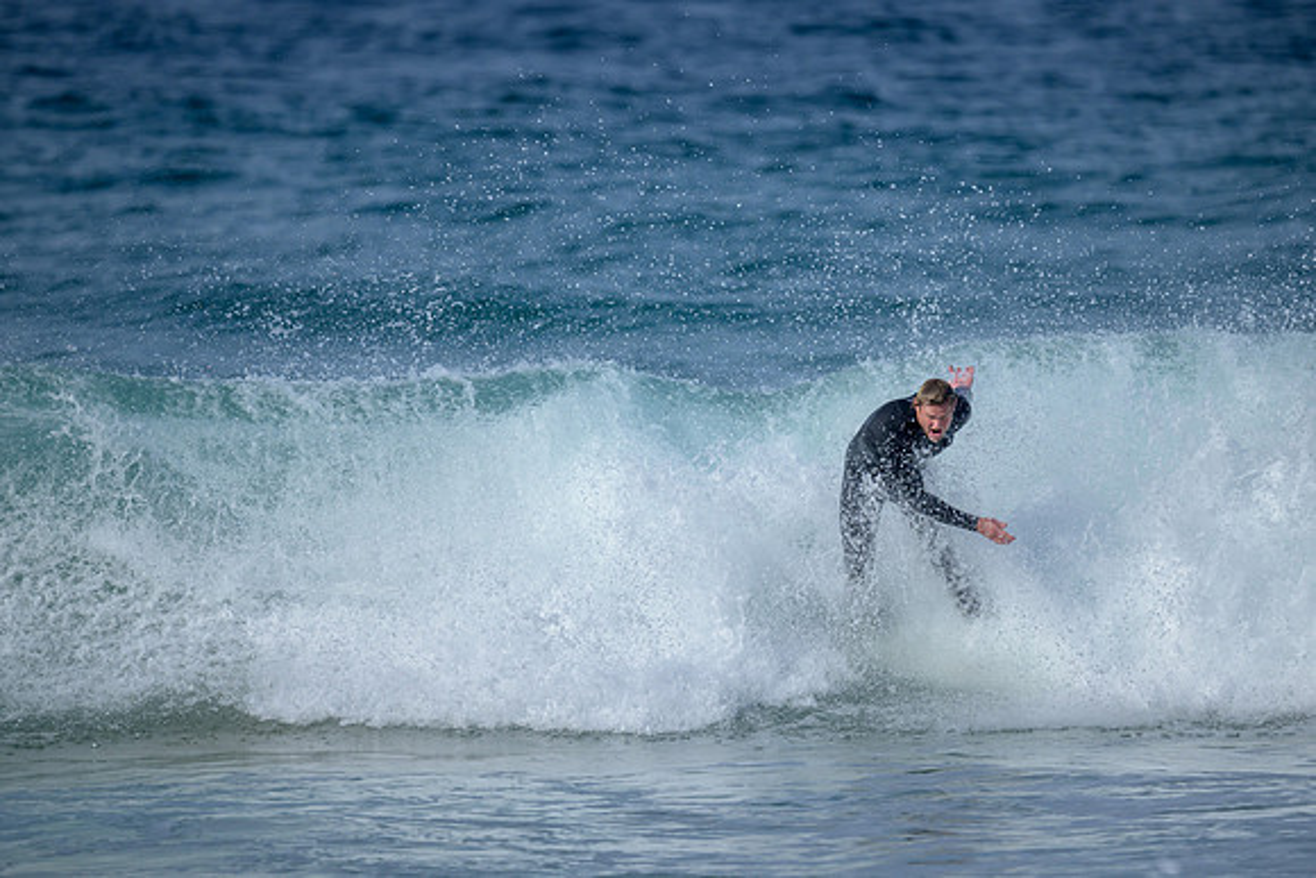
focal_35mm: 800
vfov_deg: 1.7
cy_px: 439
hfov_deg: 2.6
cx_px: 658
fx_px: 29250
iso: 280
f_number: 6.3
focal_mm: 800
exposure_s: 1/2500
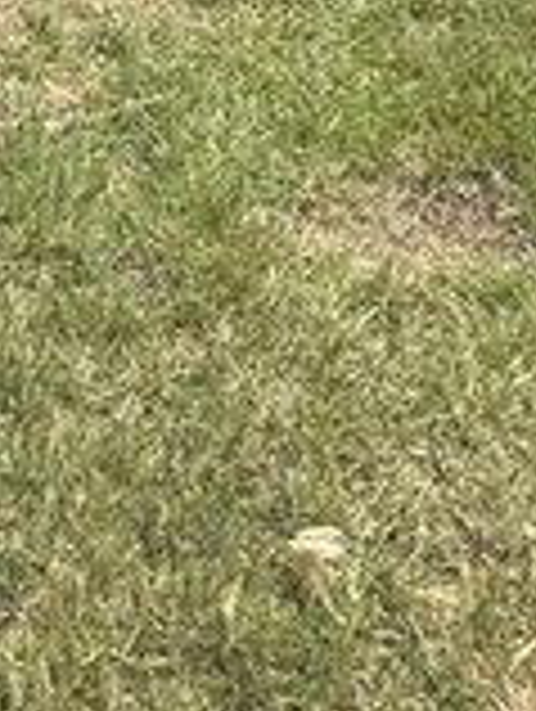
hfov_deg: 24.8
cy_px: -628
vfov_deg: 20.5
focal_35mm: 59
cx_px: 180
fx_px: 1215
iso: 64
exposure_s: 1/2237
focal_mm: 2.22
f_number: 2.2
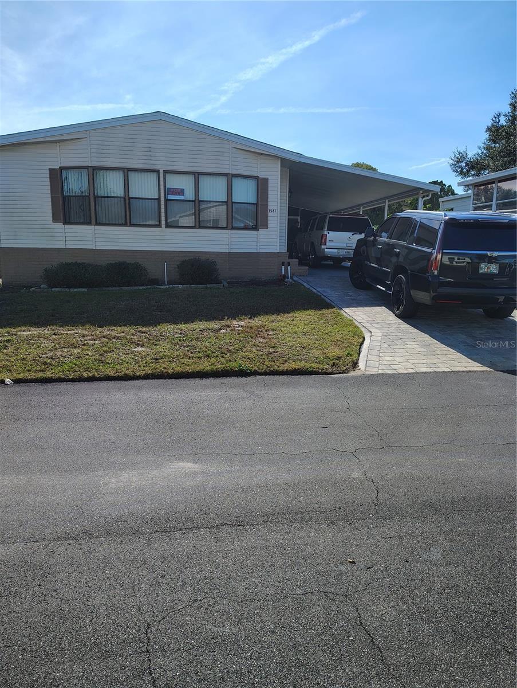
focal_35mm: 24
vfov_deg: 71.5
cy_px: 344
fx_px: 477
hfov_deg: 56.9
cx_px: 258
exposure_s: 1/1198
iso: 100
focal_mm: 5.56
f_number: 1.8
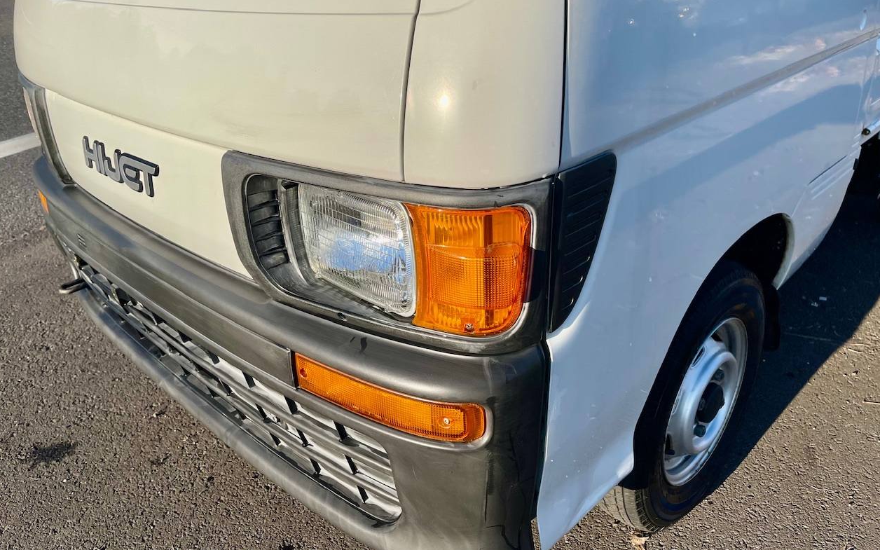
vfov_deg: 45.9
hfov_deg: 68.4
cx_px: 444
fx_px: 648
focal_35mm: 27
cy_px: 234
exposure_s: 1/4049
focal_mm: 5.1
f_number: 1.6
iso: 32
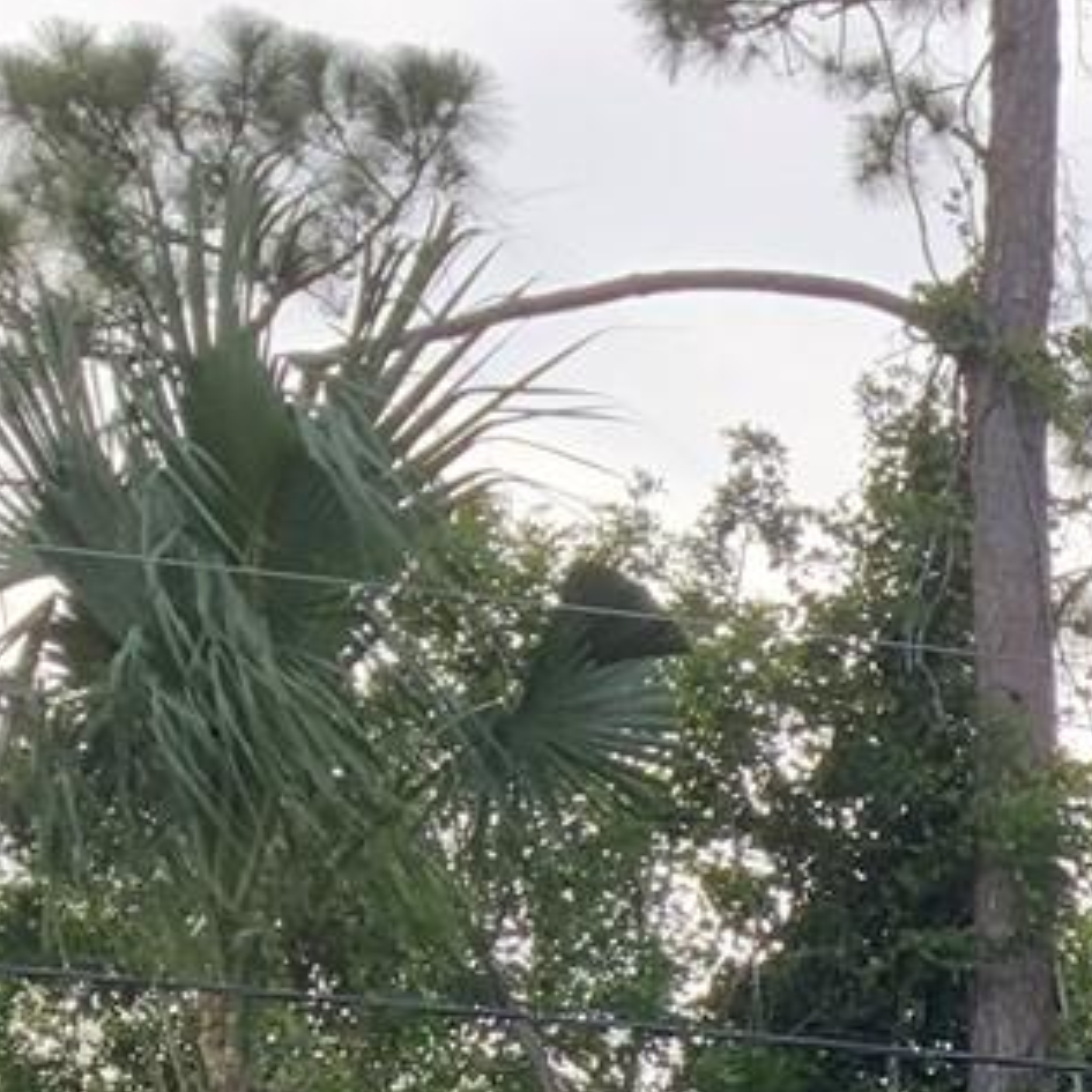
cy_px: 1685
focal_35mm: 130
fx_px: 4640
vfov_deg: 12.7
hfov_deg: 11.2
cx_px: 2638
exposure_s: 1/422
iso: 16
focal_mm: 3
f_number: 1.8
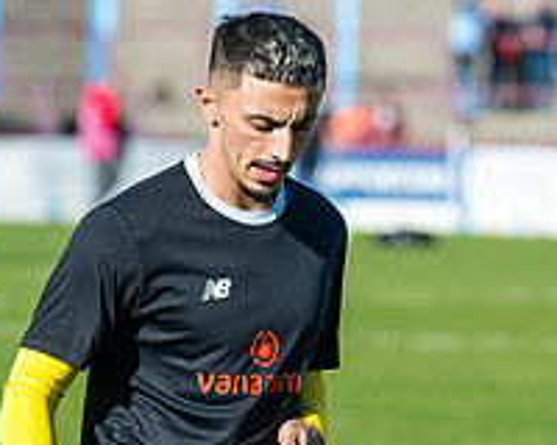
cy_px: 704
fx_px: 9331
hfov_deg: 3.4
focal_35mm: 566
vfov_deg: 2.7
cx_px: 263
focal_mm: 135
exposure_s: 1/1000
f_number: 3.2
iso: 50
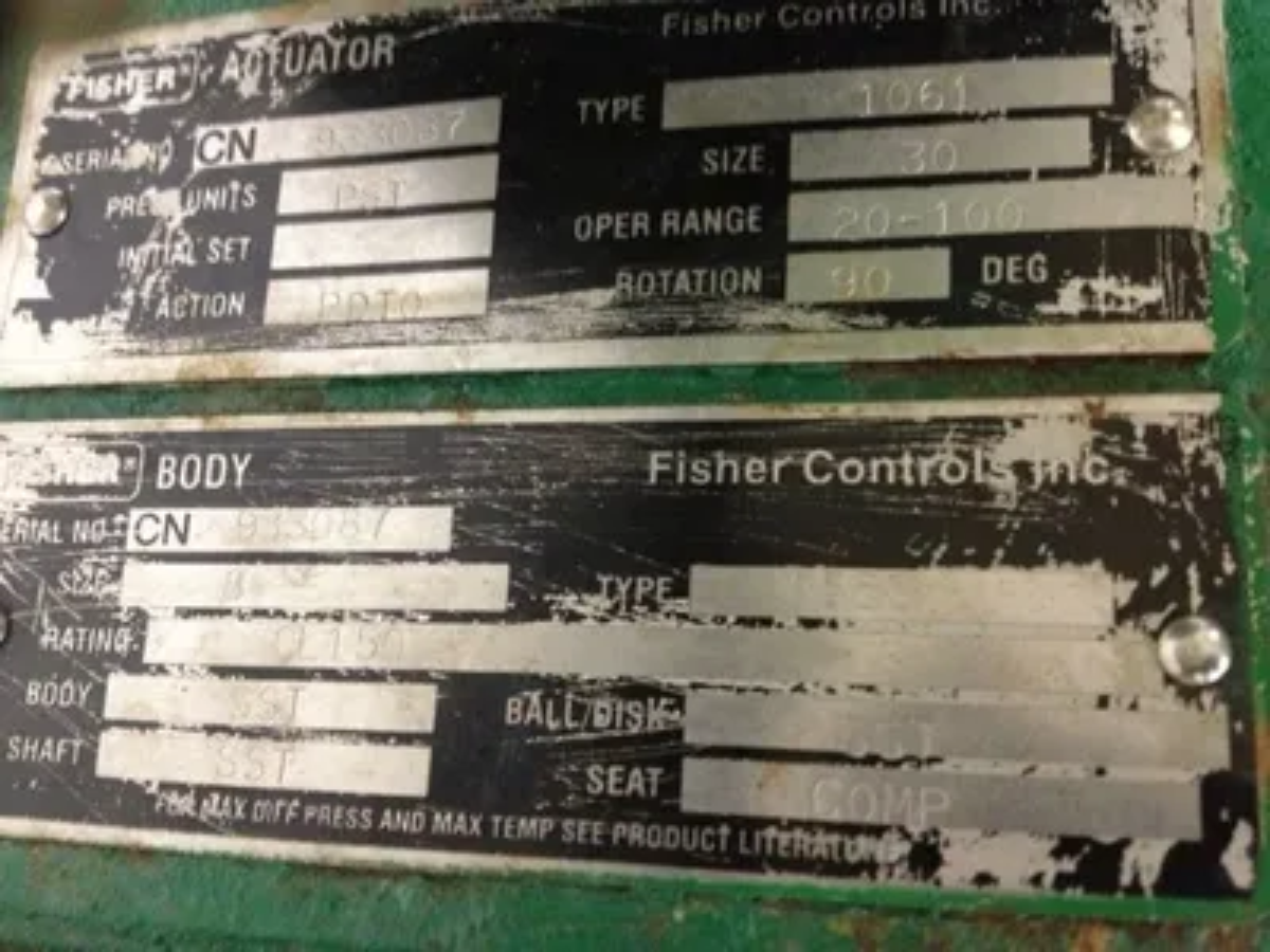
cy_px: 476
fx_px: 1284
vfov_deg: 40.7
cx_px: 635
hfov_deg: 52.6
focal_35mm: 35
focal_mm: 4.28
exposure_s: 1/15
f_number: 2.4
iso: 500
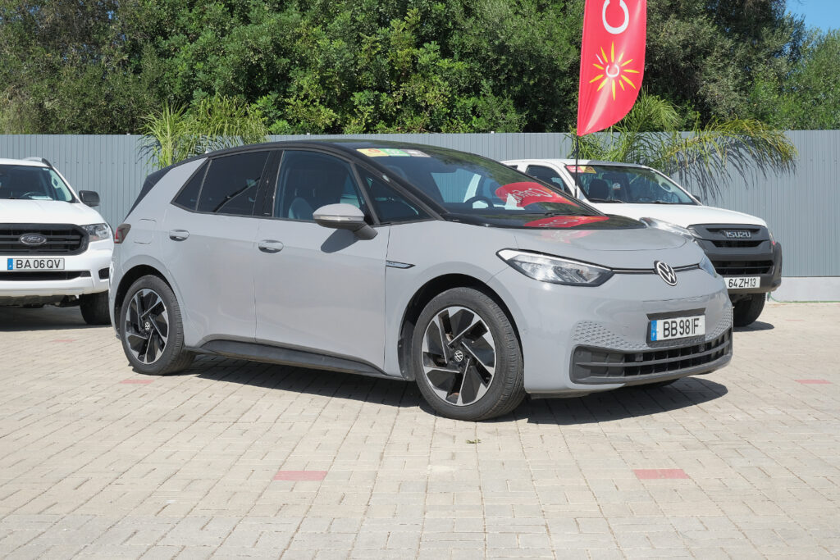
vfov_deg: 26.5
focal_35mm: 51
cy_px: 280
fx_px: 1190
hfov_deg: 38.9
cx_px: 420
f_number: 9
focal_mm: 34.3
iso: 160
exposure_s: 1/200
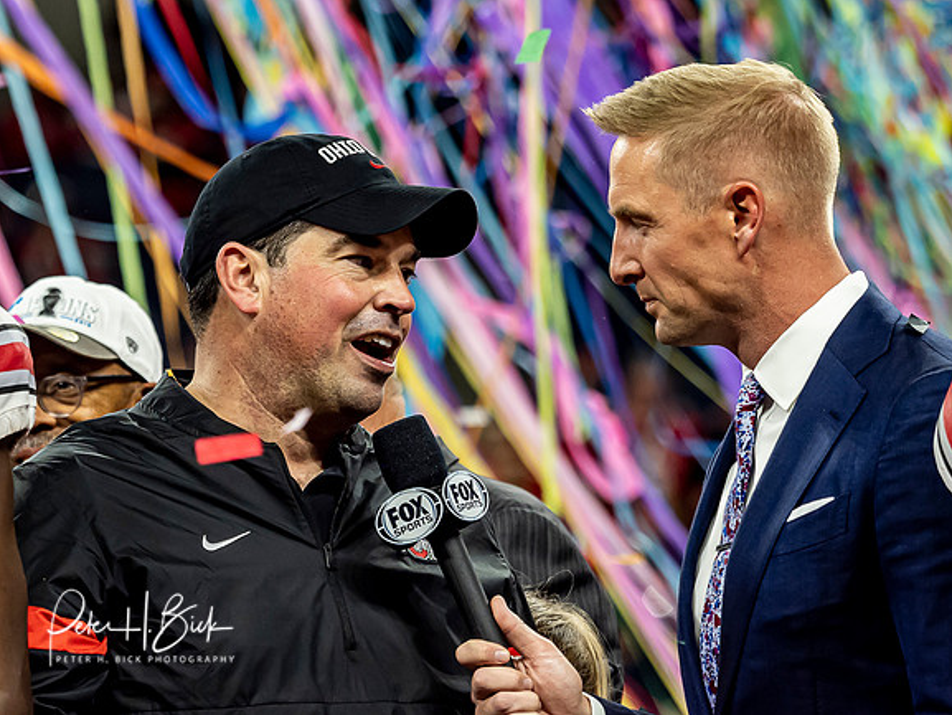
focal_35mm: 508
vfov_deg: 2.9
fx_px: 13974
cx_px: 339
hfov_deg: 3.9
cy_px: 254
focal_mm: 150
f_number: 3.5
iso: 640
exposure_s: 1/320
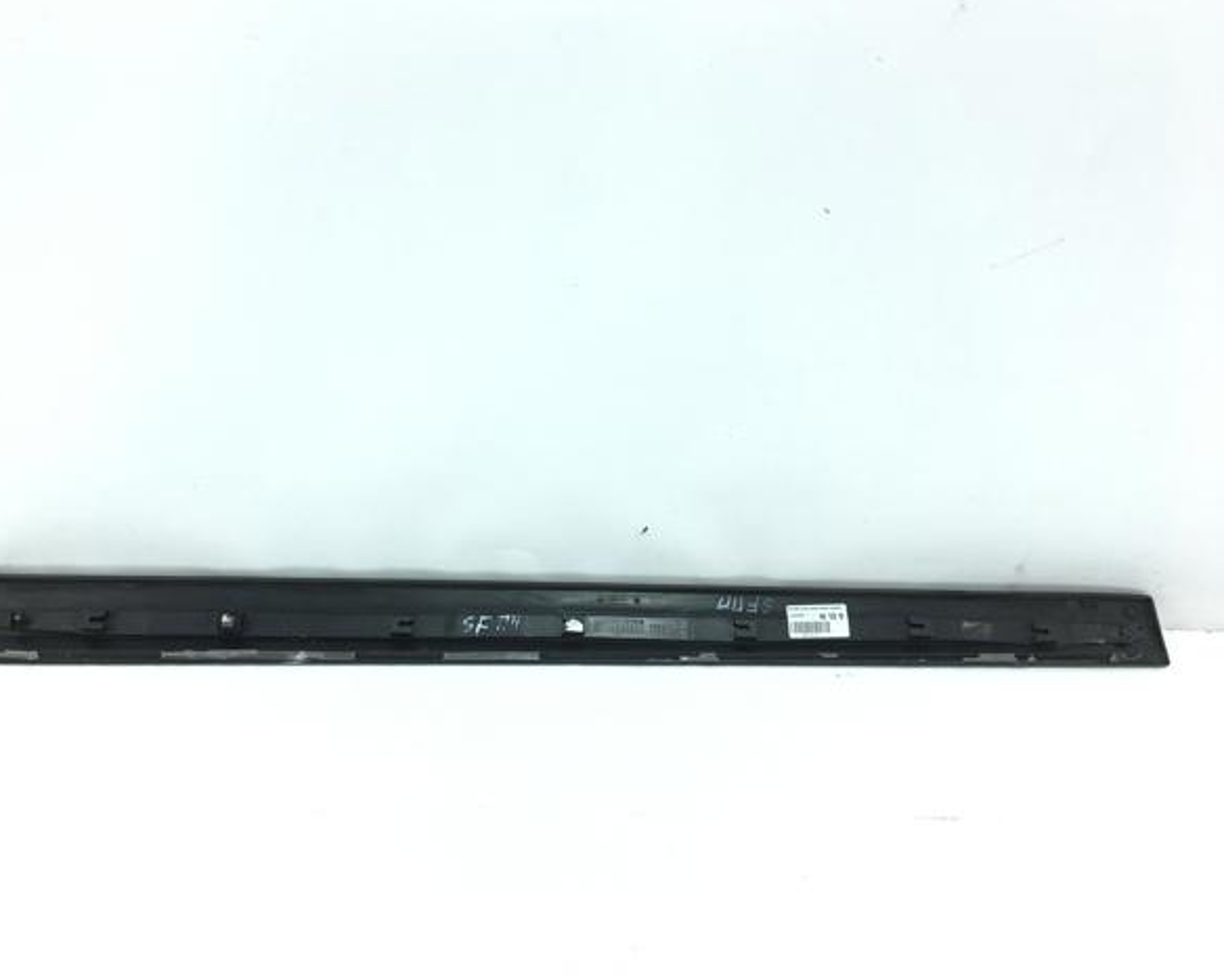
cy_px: 490
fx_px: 1124
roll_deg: +0.9
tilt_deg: -33.7
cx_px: 562
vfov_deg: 47.2
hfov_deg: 57.1
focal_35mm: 31
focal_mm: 4.15
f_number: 2.2
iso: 25
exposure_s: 1/222
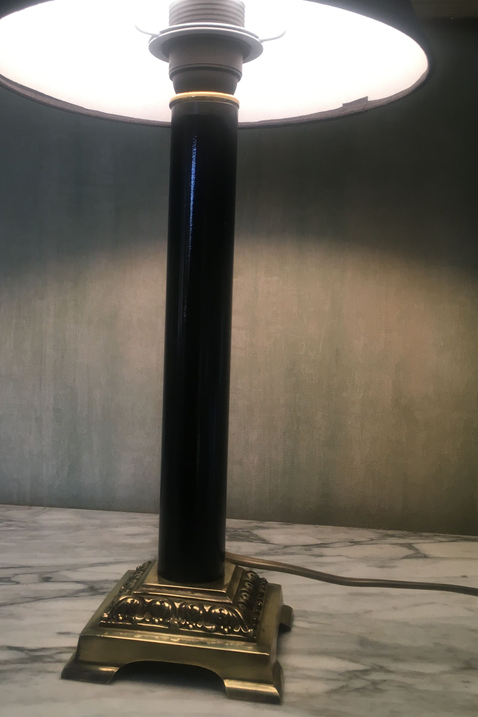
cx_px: 183
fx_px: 757
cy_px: 312
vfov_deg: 50.6
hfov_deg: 34.9
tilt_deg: -1.3
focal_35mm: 38
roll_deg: -1.6
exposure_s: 1/33
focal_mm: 4.15
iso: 32
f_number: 2.2
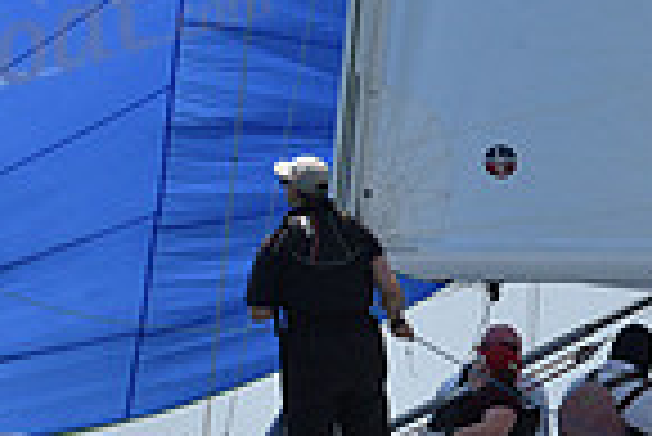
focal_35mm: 280
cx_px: 508
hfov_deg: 7.3
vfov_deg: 4.9
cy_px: 236
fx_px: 5076
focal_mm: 70
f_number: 7.1
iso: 400
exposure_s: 1/800
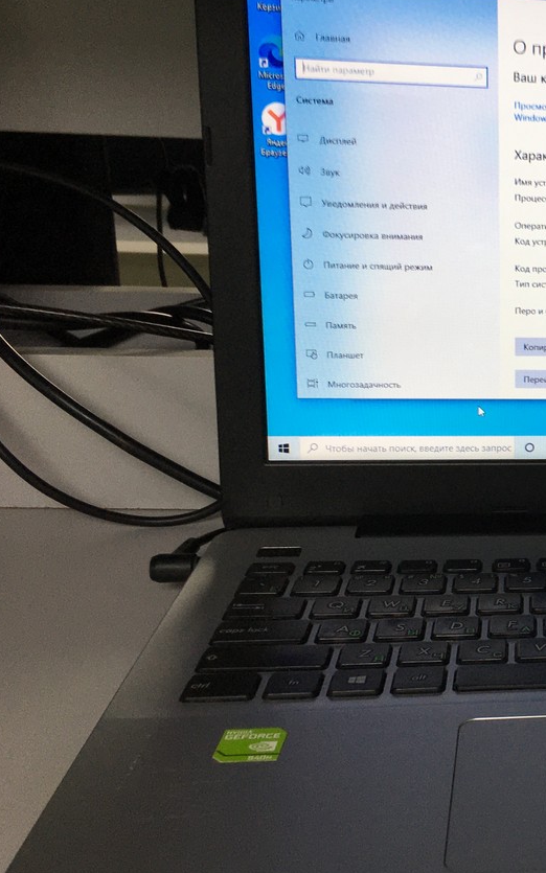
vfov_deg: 38.2
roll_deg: -2.8
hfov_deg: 21.8
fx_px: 1262
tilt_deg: -14.6
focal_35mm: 53
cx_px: 726
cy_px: 421
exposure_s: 1/50
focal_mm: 4.15
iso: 32
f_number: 2.2
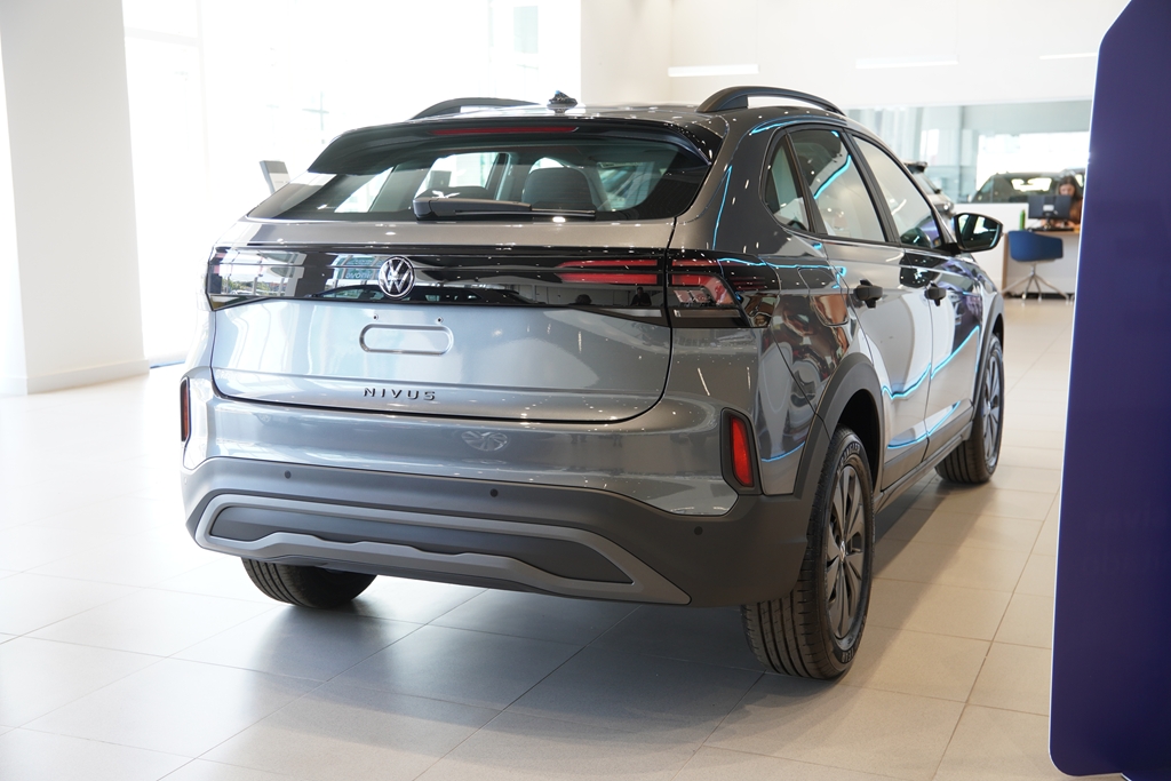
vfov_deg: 33.0
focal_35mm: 40
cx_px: 586
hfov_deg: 47.9
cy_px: 390
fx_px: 1317
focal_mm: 27
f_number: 2.8
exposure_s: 1/50
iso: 160
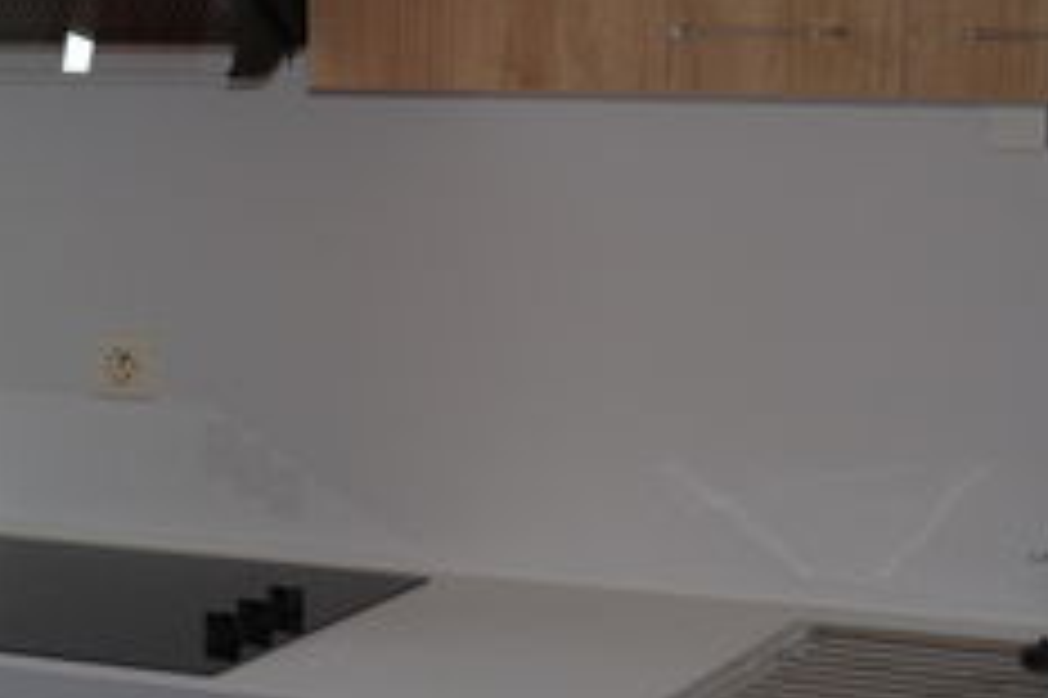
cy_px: 549
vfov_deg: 11.8
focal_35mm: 116
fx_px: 3374
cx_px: -135
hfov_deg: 17.0
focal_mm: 18
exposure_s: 1/125
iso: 280
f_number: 3.5
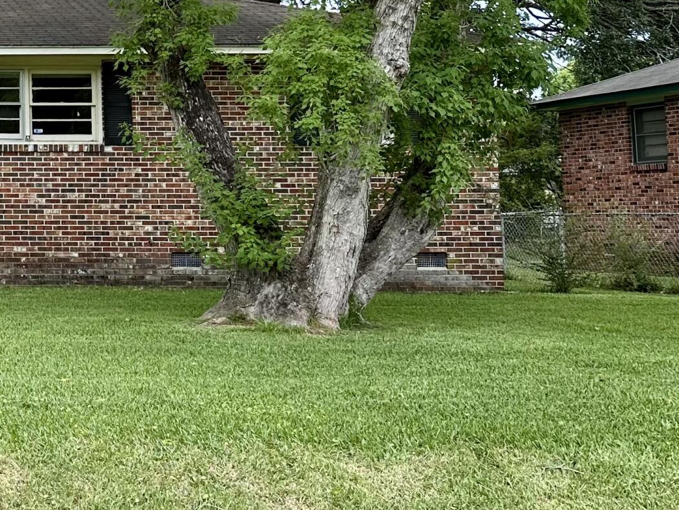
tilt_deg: +4.7
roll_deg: +0.3
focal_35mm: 69
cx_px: -234
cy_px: 82
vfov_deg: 21.0
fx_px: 1354
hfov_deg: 24.2
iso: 80
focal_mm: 6.86
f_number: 1.78
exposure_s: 1/879
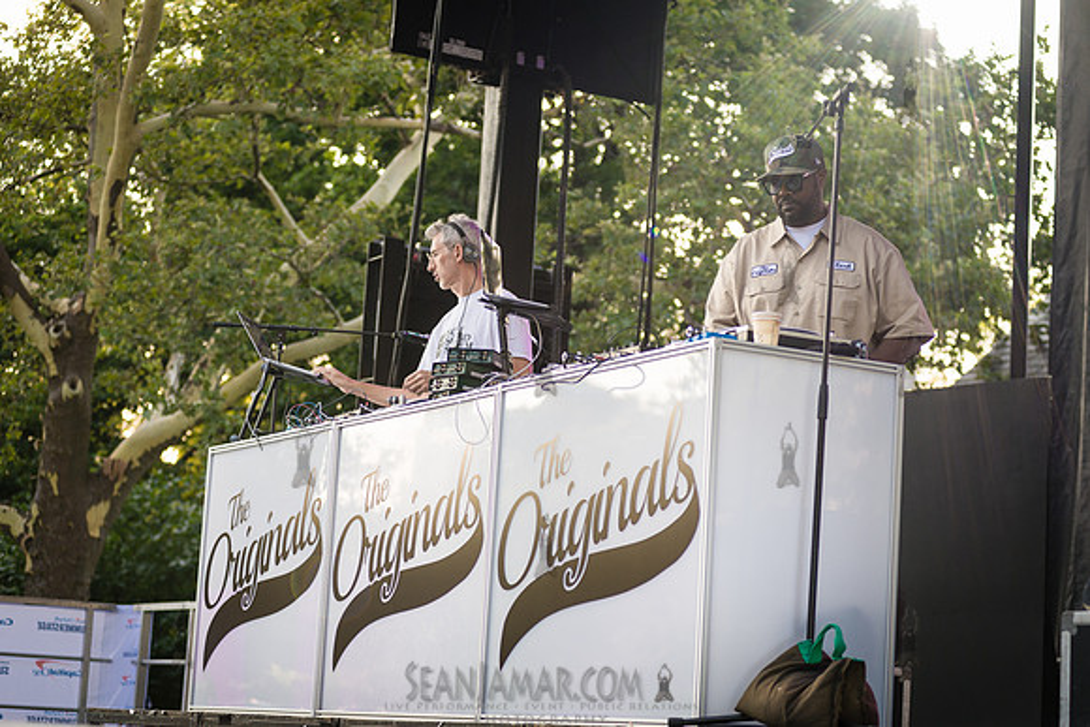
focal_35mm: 80
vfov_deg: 17.1
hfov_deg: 25.4
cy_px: 364
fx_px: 2423
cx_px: 545
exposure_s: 1/500
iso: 500
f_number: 4
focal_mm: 80
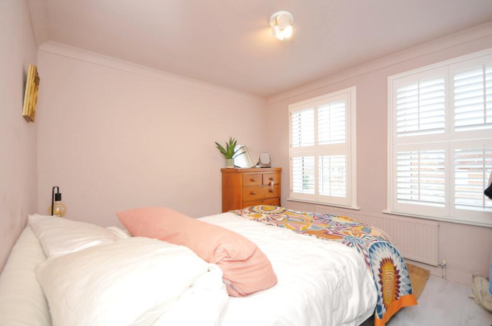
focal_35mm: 15
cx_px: 246
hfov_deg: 100.5
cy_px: 163
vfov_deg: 77.2
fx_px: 205
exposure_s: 1/60
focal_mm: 10
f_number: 7.1
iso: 1100
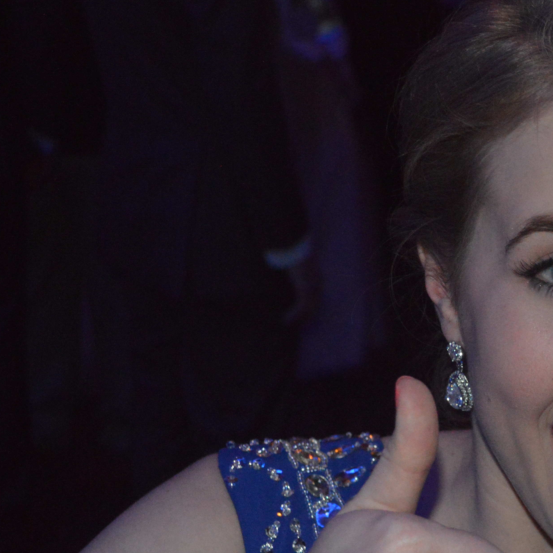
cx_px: 605
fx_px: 1789
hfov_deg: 17.0
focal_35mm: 99
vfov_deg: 17.5
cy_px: 388
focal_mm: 32
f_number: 4.8
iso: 3200
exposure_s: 1/60
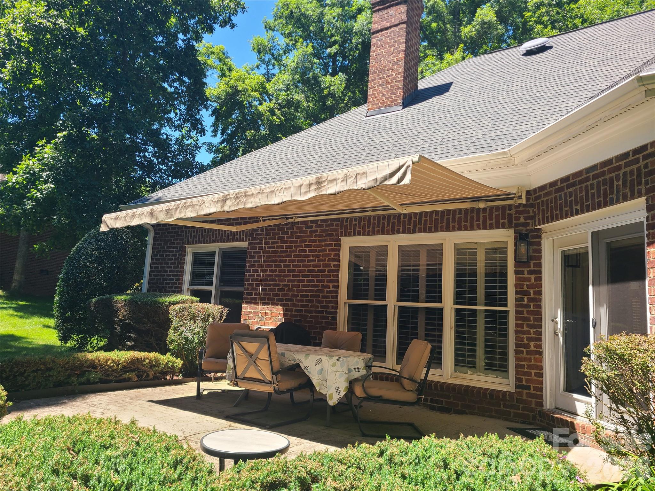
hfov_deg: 67.3
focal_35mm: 26
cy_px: 246
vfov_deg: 53.1
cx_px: 328
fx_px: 492
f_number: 1.8
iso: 40
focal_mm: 5.4
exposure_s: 1/661
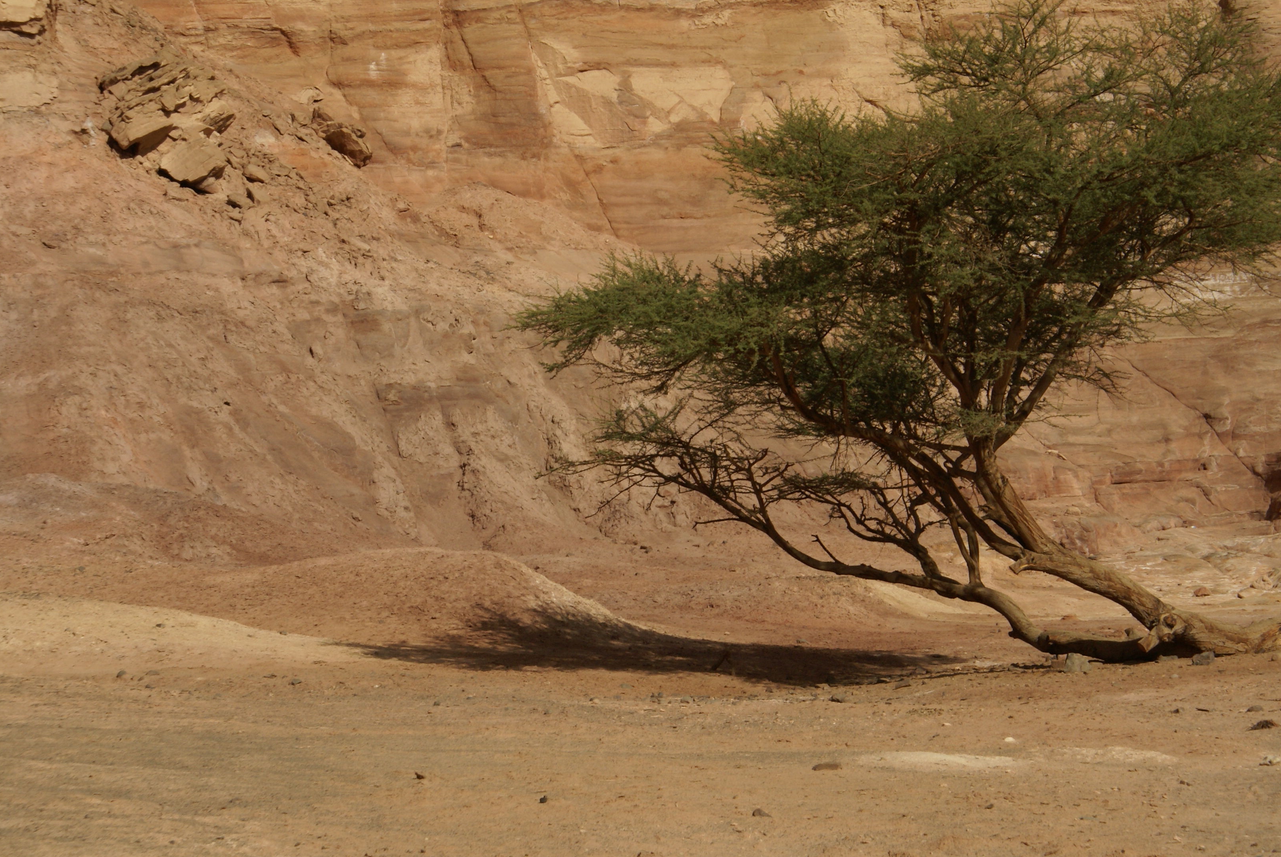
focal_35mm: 126
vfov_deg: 10.9
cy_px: 407
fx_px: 4489
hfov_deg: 16.2
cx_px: 765
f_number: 13
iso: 200
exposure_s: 1/500
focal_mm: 70
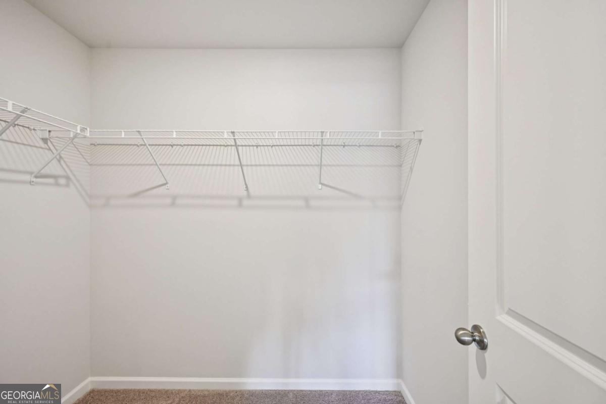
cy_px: 202
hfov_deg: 104.3
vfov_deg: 81.2
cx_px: 303
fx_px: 236
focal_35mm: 14
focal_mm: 14
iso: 400
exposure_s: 1/15
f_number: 8
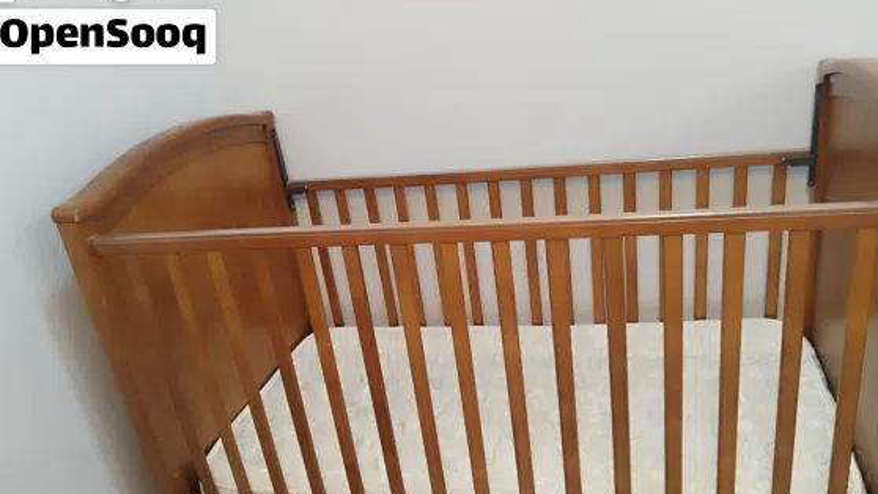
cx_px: 453
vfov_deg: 38.8
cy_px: 291
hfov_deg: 64.3
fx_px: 698
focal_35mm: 30
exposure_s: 1/50
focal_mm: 5.89
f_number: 1.89
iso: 790
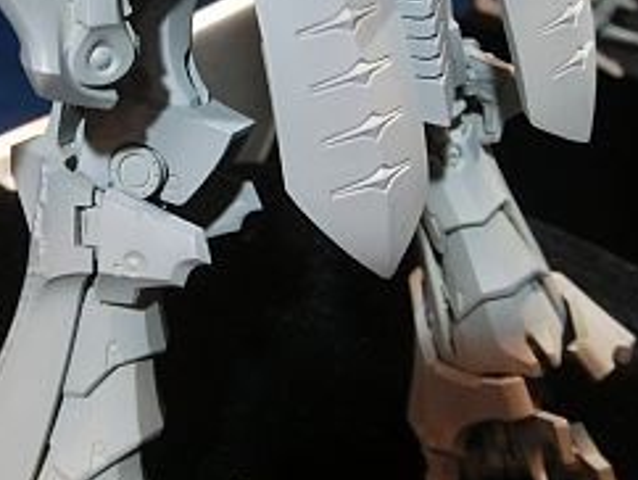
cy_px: 45
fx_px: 959
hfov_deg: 36.2
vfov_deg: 27.1
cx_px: 190
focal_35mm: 52
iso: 640
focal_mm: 5
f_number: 3
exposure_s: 1/60
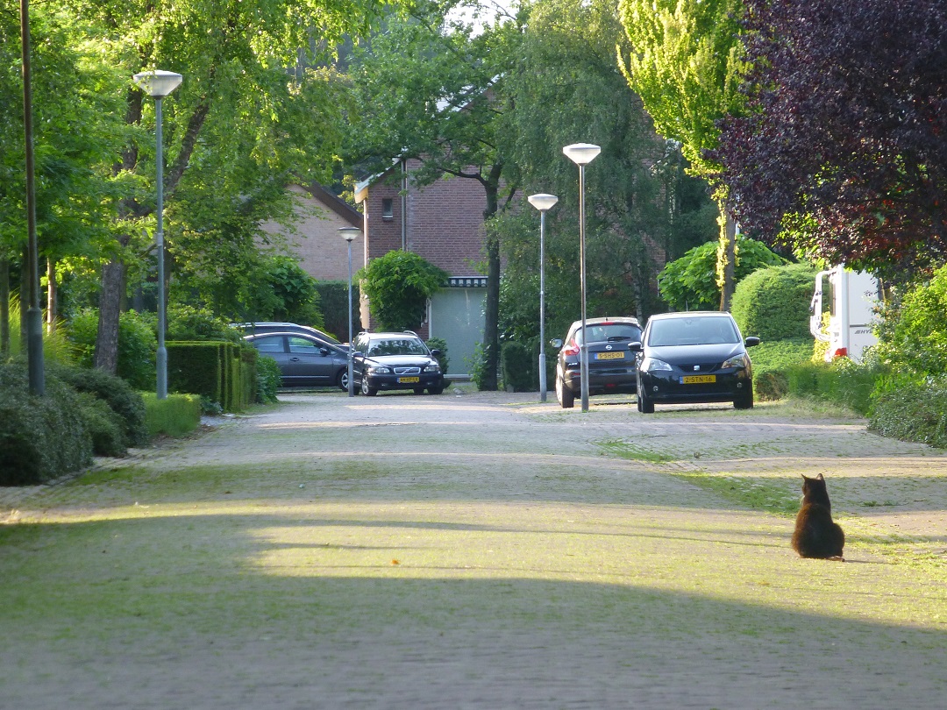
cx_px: 474
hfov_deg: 9.0
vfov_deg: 6.8
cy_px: 355
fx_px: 6019
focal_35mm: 220
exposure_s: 1/80
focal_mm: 35.6
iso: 200
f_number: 5.5
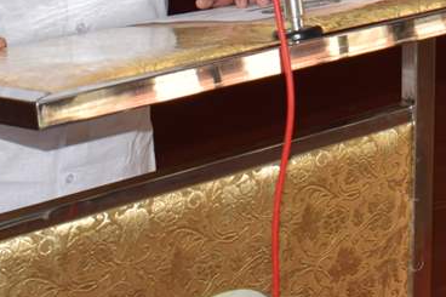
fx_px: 1362
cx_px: 424
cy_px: -258
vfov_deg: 11.4
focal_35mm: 110
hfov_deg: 18.2
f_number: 8
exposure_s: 1/60
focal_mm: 18
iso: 140
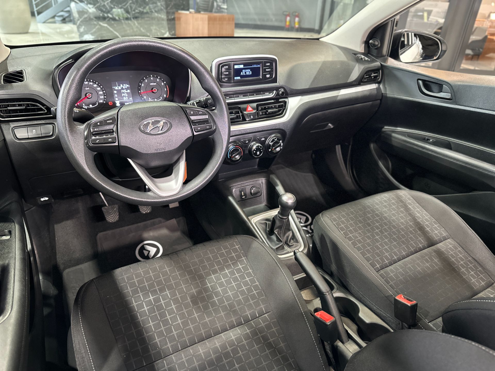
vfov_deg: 56.8
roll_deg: -2.4
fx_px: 343
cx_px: 248
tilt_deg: -28.9
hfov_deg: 71.6
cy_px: 186
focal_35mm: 24
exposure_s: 1/40
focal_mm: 6.86
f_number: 1.78
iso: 800
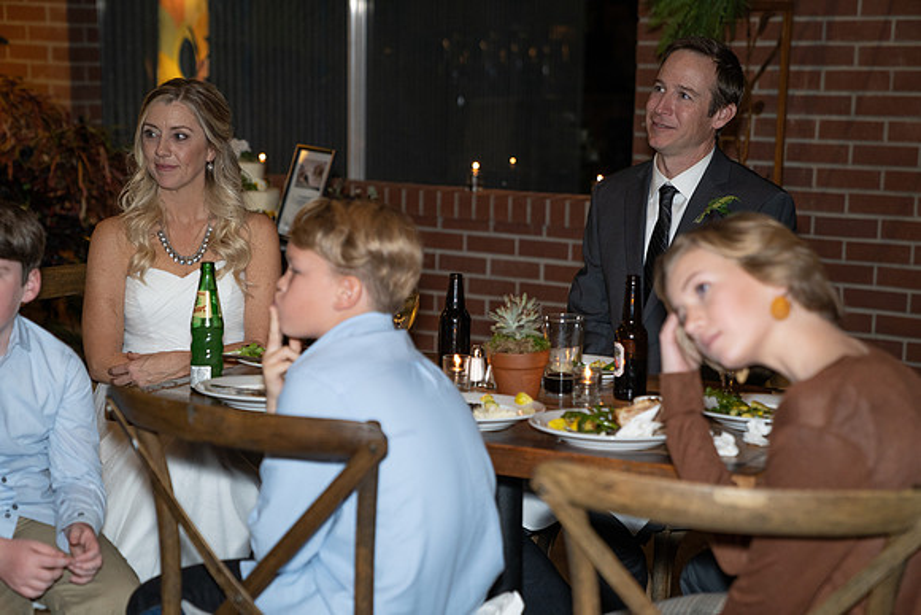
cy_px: 308
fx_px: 1791
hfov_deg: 28.8
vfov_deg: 19.5
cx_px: 460
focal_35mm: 70
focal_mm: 70
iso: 2000
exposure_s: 1/125
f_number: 2.8
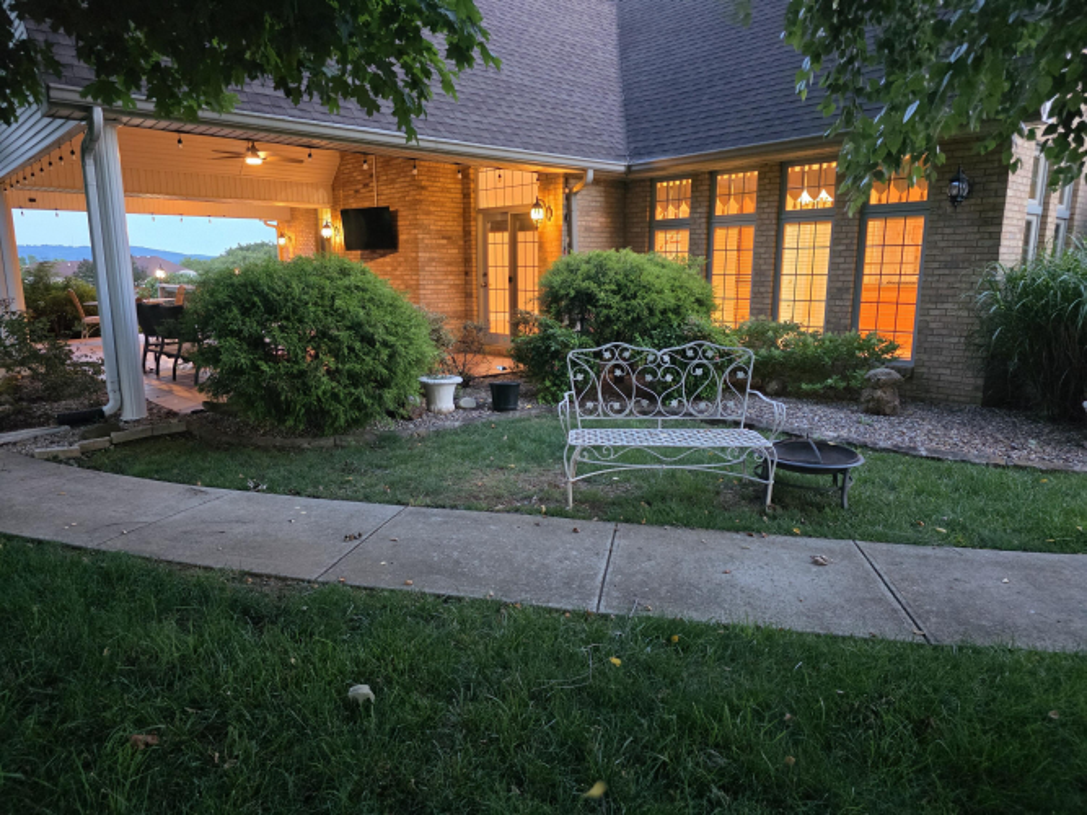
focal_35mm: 23
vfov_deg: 58.9
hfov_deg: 73.9
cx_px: 544
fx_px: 722
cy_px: 408
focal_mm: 6.3
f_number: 1.7
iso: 1600
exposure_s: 1/120
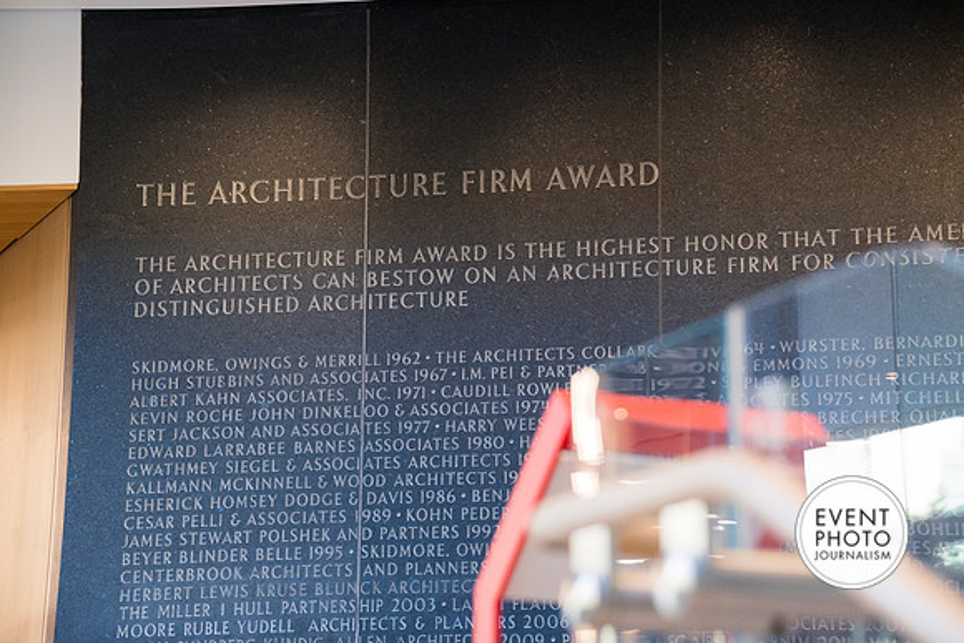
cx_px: 482
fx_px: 2357
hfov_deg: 23.1
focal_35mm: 88
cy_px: 322
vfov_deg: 15.5
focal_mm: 88
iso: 2500
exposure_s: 1/200
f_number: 4
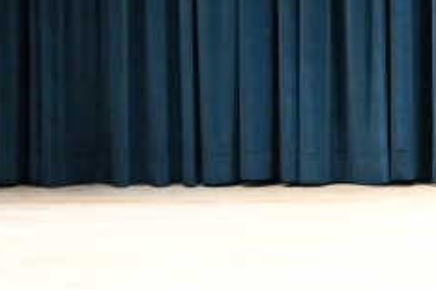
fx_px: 3195
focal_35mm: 264
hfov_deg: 7.3
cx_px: 1065
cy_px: -129
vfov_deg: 5.2
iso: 2000
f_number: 5
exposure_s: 1/100
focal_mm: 41
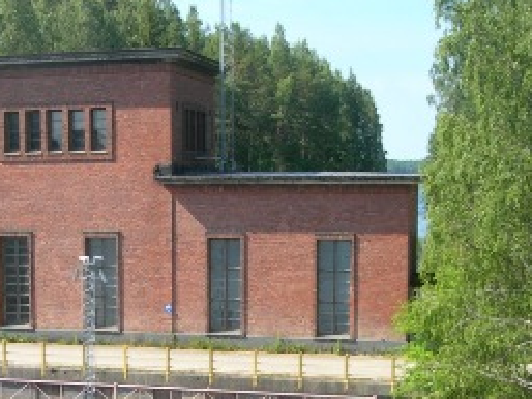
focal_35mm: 71
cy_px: 288
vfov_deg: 20.6
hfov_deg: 27.1
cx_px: 144
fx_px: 1092
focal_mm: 7.8
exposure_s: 1/210
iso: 50
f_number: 4.8
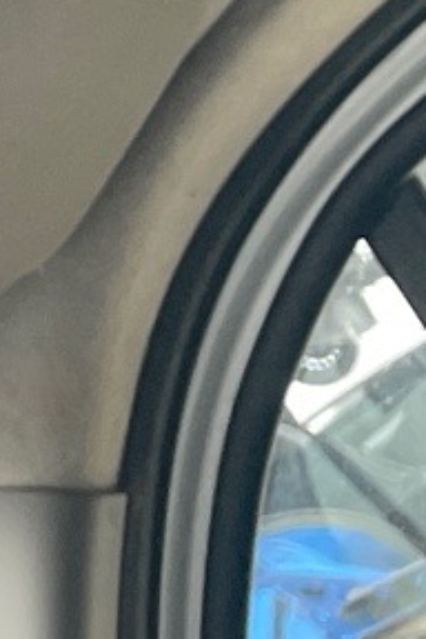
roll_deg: +31.2
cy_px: -632
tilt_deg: +40.5
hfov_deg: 5.8
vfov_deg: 10.5
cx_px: -1578
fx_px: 3195
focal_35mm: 180
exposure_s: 1/121
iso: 125
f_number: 1.6
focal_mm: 4.2
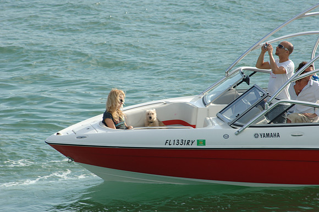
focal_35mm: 600
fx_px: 5309
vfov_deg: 2.3
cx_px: 160
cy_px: 106
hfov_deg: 3.4
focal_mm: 400
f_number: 7.1
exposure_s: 1/200
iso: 100
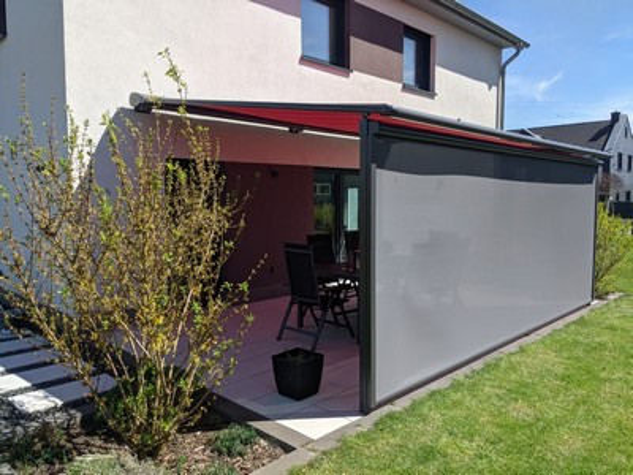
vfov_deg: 51.4
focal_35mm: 27
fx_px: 494
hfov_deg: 65.3
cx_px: 316
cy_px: 238
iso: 67
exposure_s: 1/3906
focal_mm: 4.44
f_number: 1.8
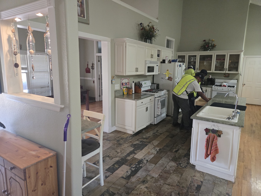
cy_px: 98
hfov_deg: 73.9
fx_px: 173
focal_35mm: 23
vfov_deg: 58.9
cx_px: 130
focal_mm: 5.4
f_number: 1.8
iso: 800
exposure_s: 1/120
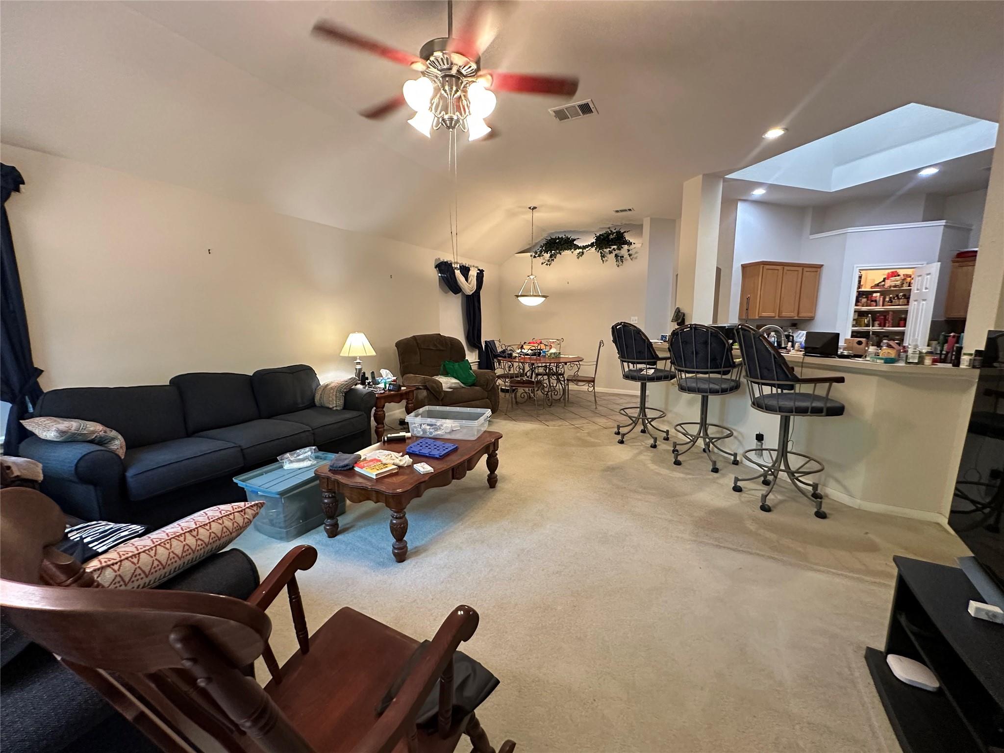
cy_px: 376
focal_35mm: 14
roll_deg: +0.5
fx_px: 406
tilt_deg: -8.2
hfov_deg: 102.1
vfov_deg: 85.7
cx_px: 502
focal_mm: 2.22
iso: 400
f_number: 2.2
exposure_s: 1/60
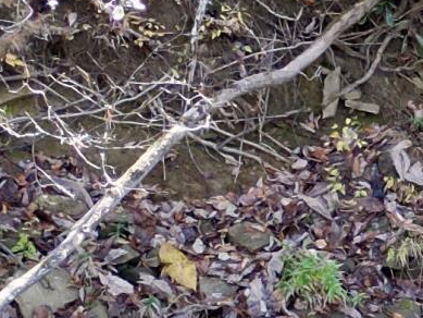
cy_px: 150
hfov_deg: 9.0
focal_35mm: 185
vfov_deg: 8.0
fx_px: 2261
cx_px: 1192
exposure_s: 1/80
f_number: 1.7
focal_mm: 6.72
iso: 100
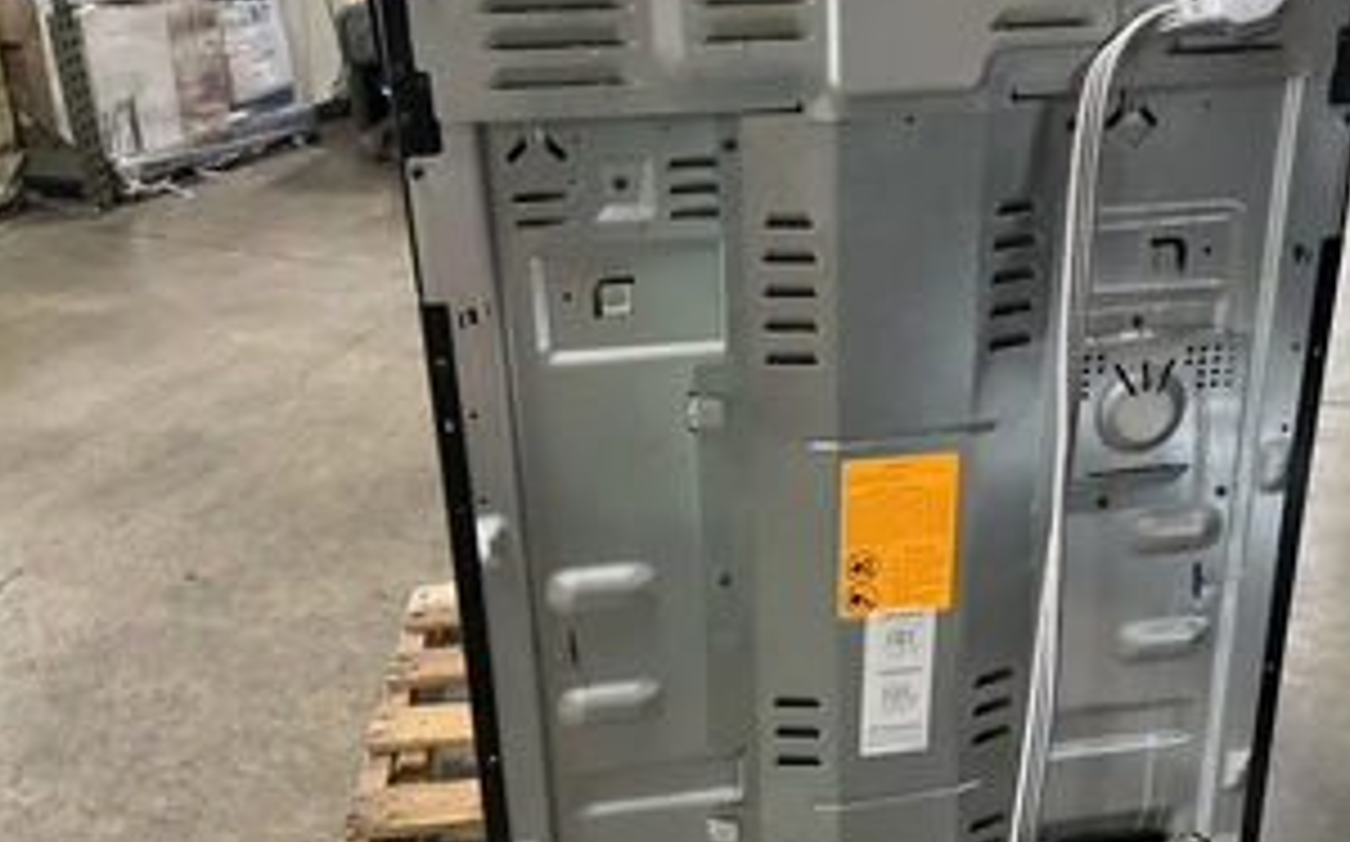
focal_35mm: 41
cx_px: 814
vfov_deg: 31.2
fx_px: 1507
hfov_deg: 47.9
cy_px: 464
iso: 320
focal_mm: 3
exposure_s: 1/30
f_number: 1.8
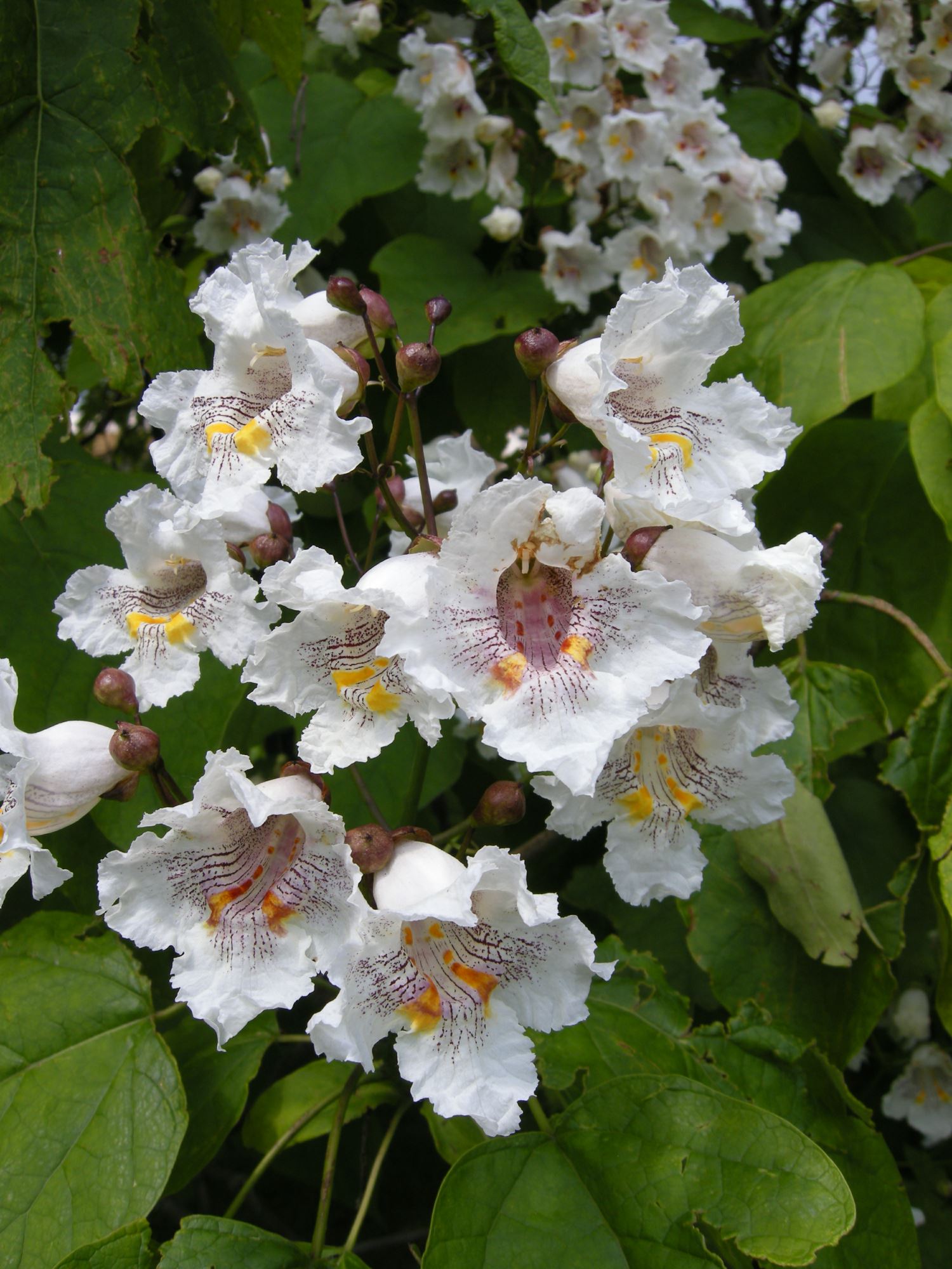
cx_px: 476
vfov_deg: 52.6
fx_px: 1283
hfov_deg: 40.7
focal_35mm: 35
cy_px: 634
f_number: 4.8
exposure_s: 1/215
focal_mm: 7.5
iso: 64
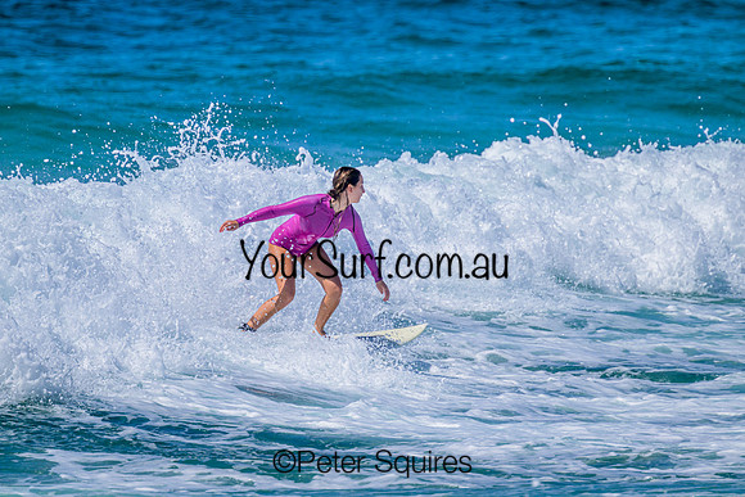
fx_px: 16559
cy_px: 248
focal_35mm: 800
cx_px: 372
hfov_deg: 2.6
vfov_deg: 1.7
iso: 400
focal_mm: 800
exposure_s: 1/2000
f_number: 11
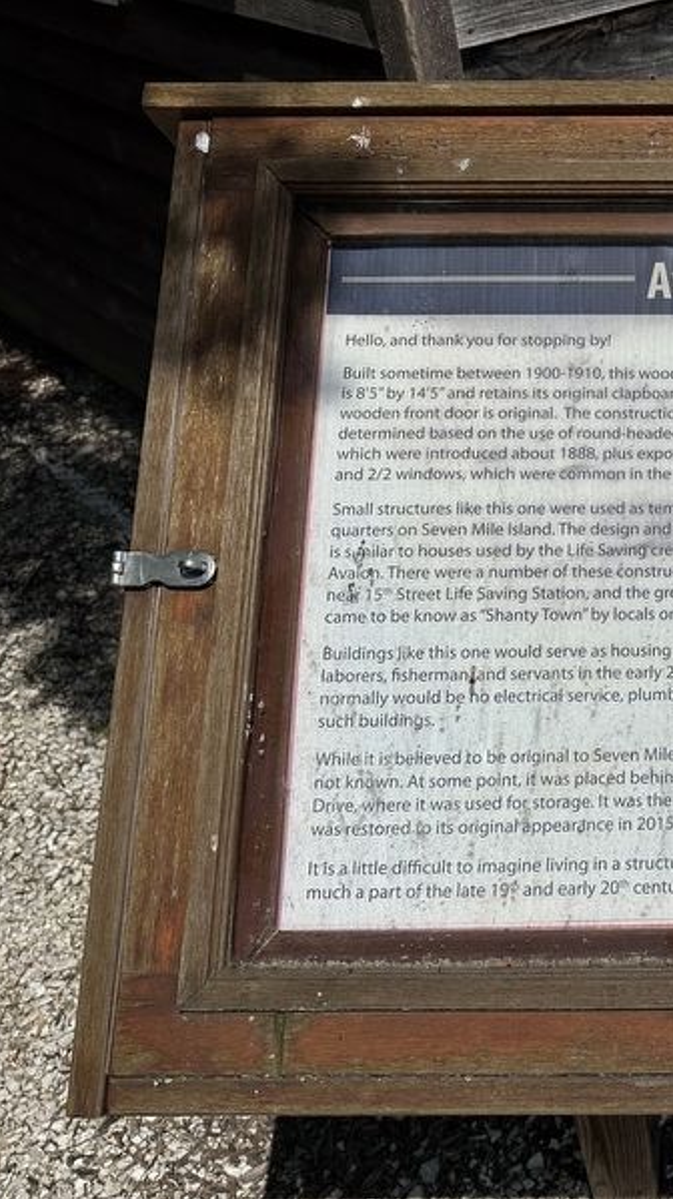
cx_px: 779
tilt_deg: -39.6
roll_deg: -0.3
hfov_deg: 29.6
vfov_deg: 56.6
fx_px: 1111
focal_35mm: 35
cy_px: 600
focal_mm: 6.86
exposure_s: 1/18519
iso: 80
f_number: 1.78
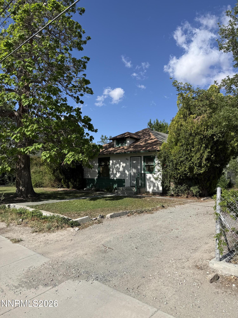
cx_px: 119
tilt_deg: +4.6
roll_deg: -0.4
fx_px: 220
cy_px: 159
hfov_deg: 56.8
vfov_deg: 71.6
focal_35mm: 24
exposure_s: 1/4167
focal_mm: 6.76
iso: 80
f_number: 1.78
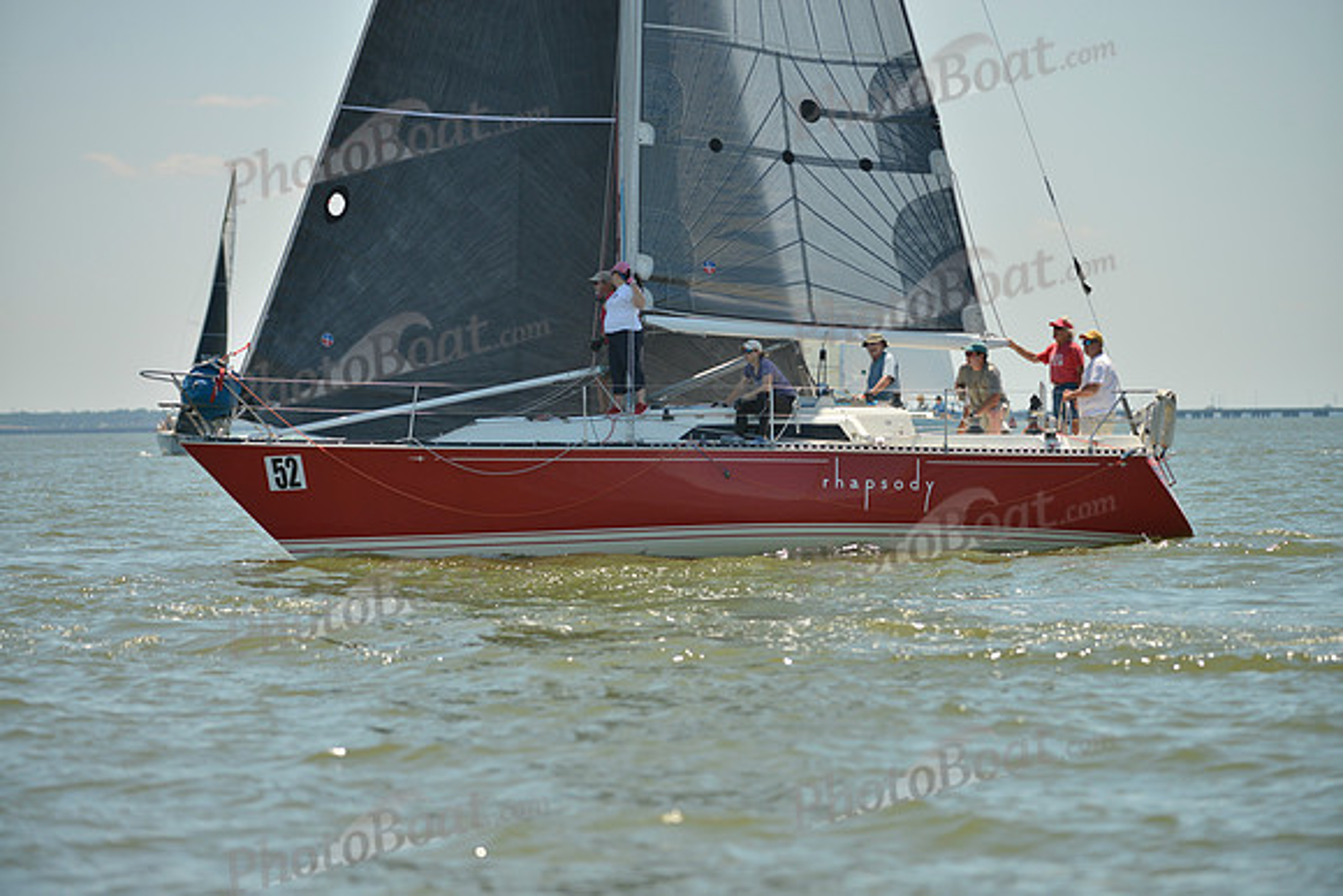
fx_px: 7463
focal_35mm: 200
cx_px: 672
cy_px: 448
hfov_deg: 10.3
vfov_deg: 6.9
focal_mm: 200
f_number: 4
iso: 200
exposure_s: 1/1600
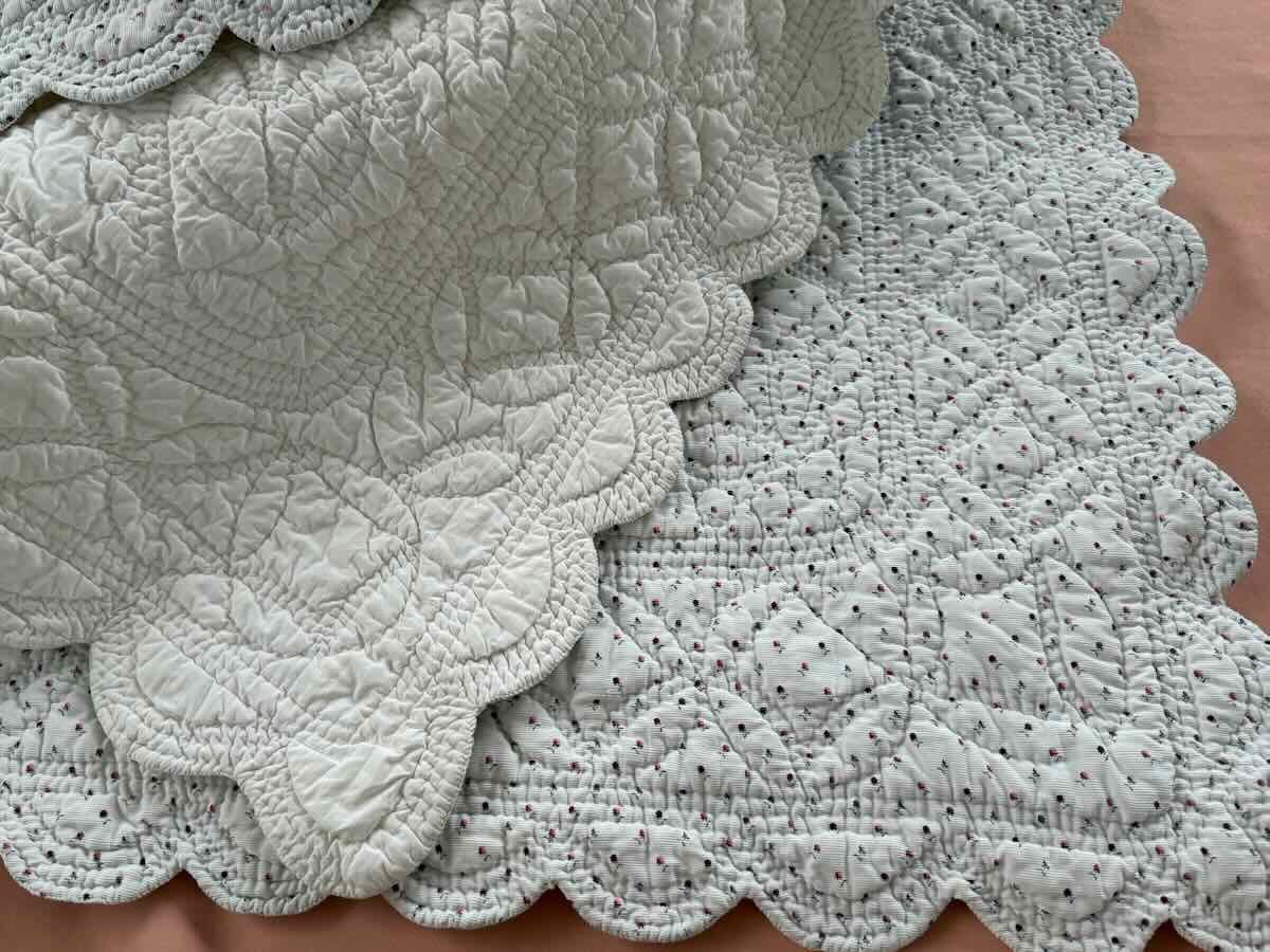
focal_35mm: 24
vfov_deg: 56.8
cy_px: 476
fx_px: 881
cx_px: 635
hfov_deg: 71.6
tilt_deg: -63.8
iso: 200
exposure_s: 1/93
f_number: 1.78
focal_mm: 6.76
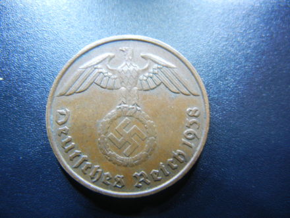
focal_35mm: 30
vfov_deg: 46.8
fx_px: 251
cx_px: 145
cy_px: 109
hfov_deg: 60.0
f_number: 3.5
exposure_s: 1/37.8
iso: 160
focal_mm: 5.4
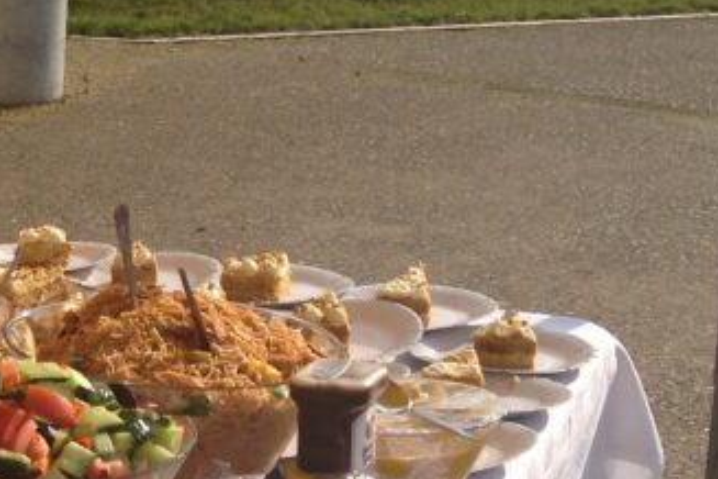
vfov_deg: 12.0
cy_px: 380
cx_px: -253
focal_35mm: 114
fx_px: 2273
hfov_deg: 16.8
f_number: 2.4
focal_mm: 4.28
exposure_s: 1/2404
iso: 50
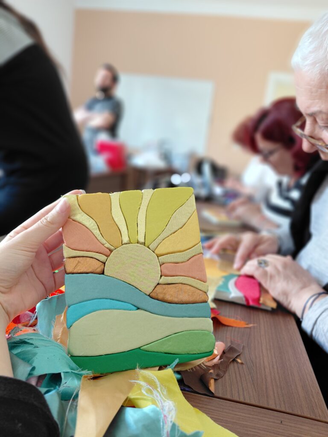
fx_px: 316
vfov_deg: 69.4
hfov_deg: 54.9
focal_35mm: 25
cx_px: 164
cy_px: 218
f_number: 1.8
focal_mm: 4.69
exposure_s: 1/50.1
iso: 125
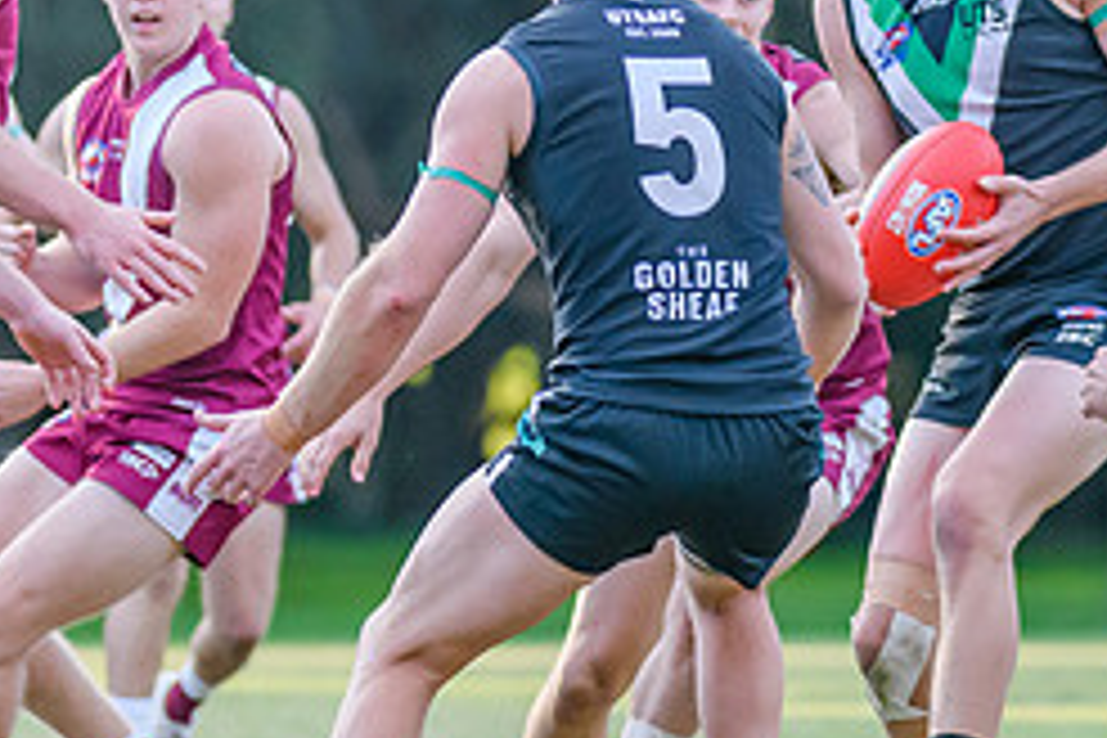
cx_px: 230
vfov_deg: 2.3
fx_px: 18172
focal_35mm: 591
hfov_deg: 3.5
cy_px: 22
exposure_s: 1/2500
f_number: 2.8
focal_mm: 155
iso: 2200
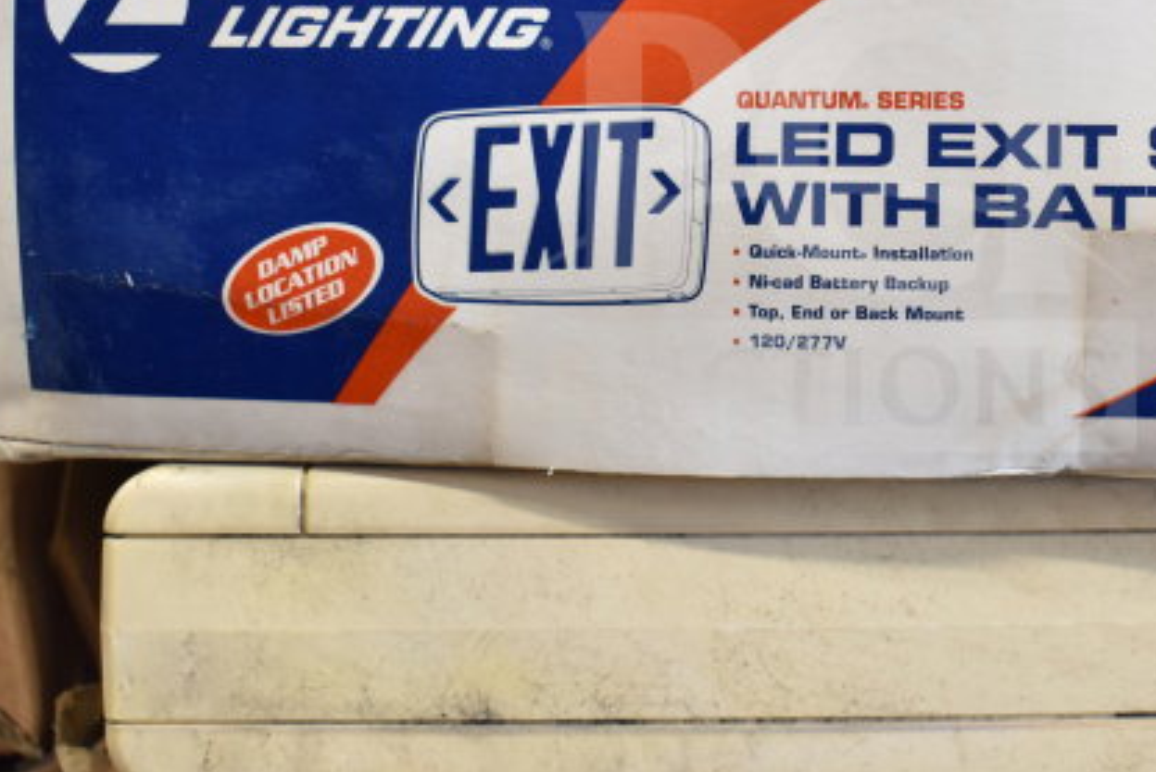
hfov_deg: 31.1
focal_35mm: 64
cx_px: 823
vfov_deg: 21.2
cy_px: 232
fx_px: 2048
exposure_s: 1/50
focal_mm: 29
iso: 900
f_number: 4.2
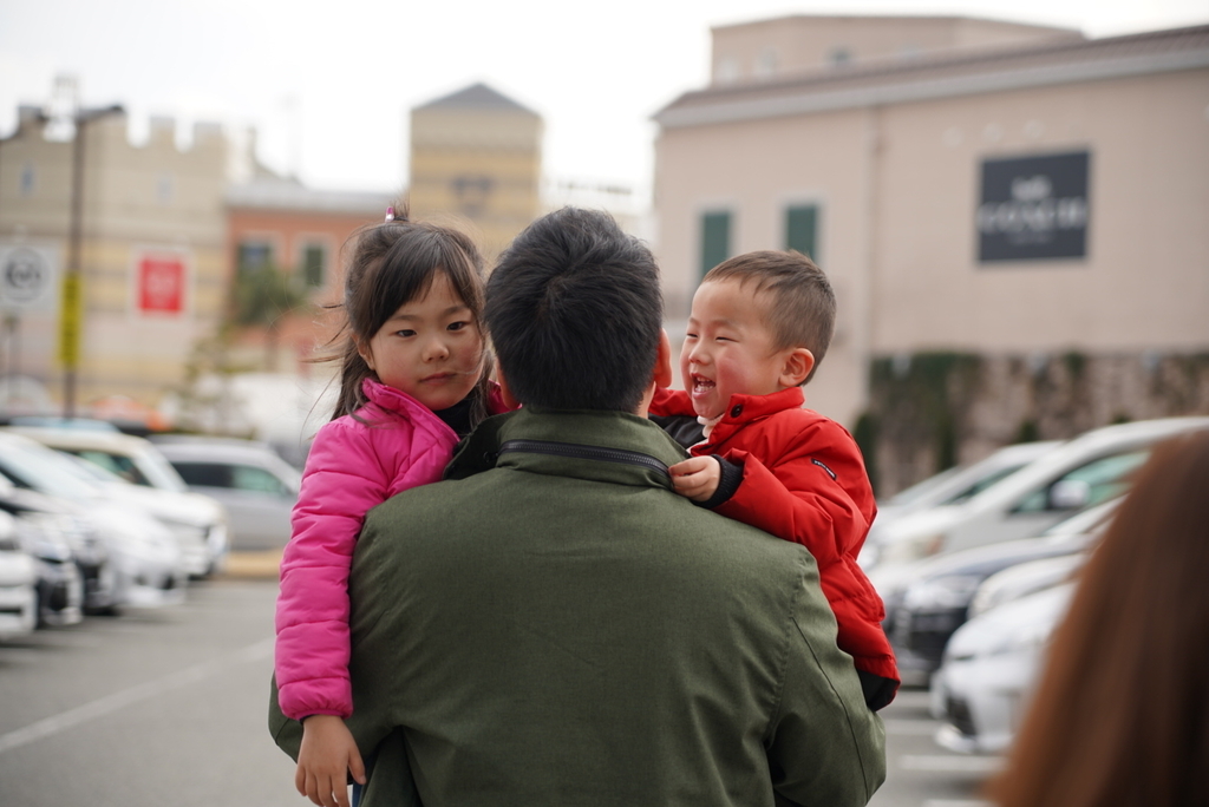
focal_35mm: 105
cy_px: 404
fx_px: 3528
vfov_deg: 13.1
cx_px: 604
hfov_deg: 19.4
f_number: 4
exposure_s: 1/250
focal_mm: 105
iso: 125
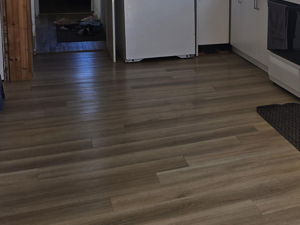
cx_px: 312
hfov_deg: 30.9
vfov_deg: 24.9
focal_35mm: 57
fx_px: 494
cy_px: 24
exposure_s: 1/180
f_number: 1.7
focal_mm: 6.3
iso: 40
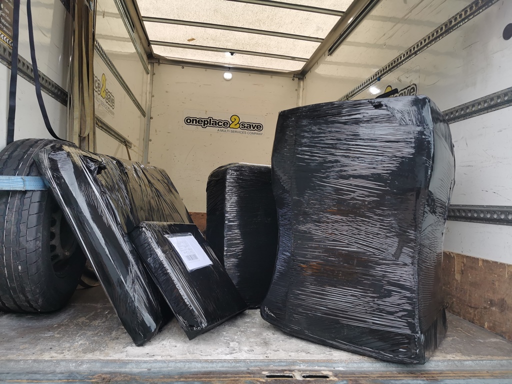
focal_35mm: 27
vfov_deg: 51.4
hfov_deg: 65.3
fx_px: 399
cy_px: 192
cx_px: 256
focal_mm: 5.56
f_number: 1.6
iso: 50
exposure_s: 1/449
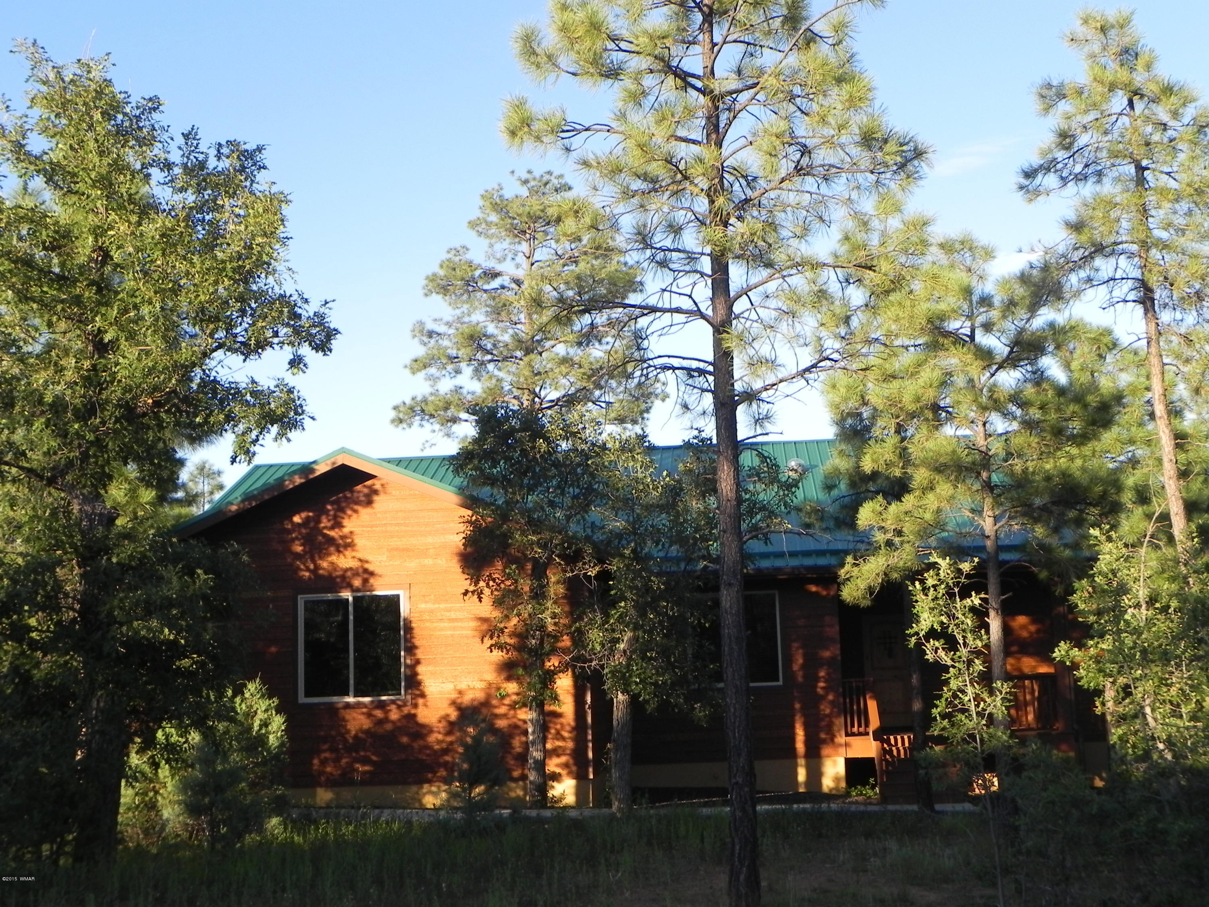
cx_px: 604
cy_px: 454
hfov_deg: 41.2
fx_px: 1607
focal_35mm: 46
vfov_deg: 31.5
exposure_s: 1/200
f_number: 4.5
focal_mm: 8.2
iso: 160
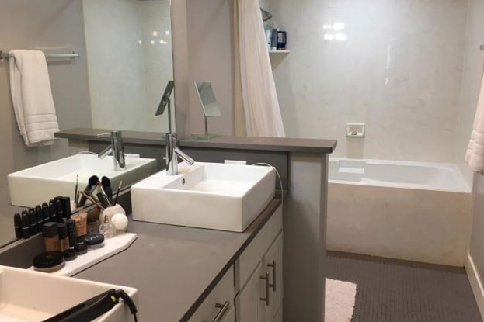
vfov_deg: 42.3
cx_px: 247
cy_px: 147
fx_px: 417
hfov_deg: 60.3
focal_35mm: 31
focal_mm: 4.15
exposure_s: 1/30
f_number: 2.2
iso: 64
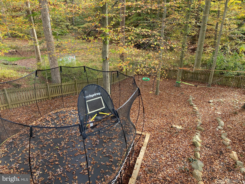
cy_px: 92
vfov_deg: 53.1
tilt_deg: -24.3
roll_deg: +0.2
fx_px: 184
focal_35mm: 26
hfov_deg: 67.3
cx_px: 122
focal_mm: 4.25
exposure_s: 1/122
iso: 32
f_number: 1.8
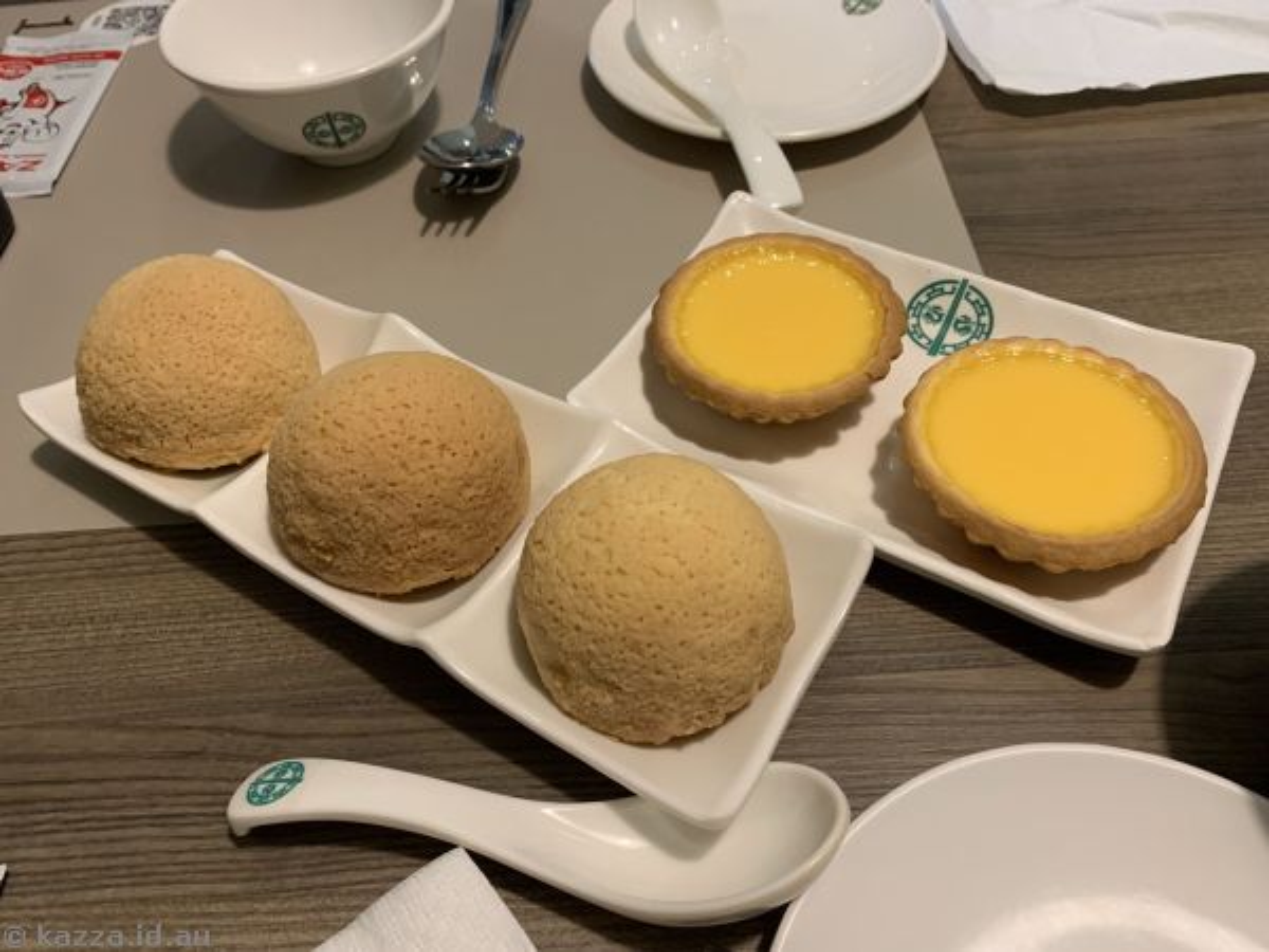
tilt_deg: -51.0
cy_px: 476
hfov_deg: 67.3
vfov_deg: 53.1
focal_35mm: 26
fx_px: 953
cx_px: 634
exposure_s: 1/50
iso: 160
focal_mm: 4.25
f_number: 1.8
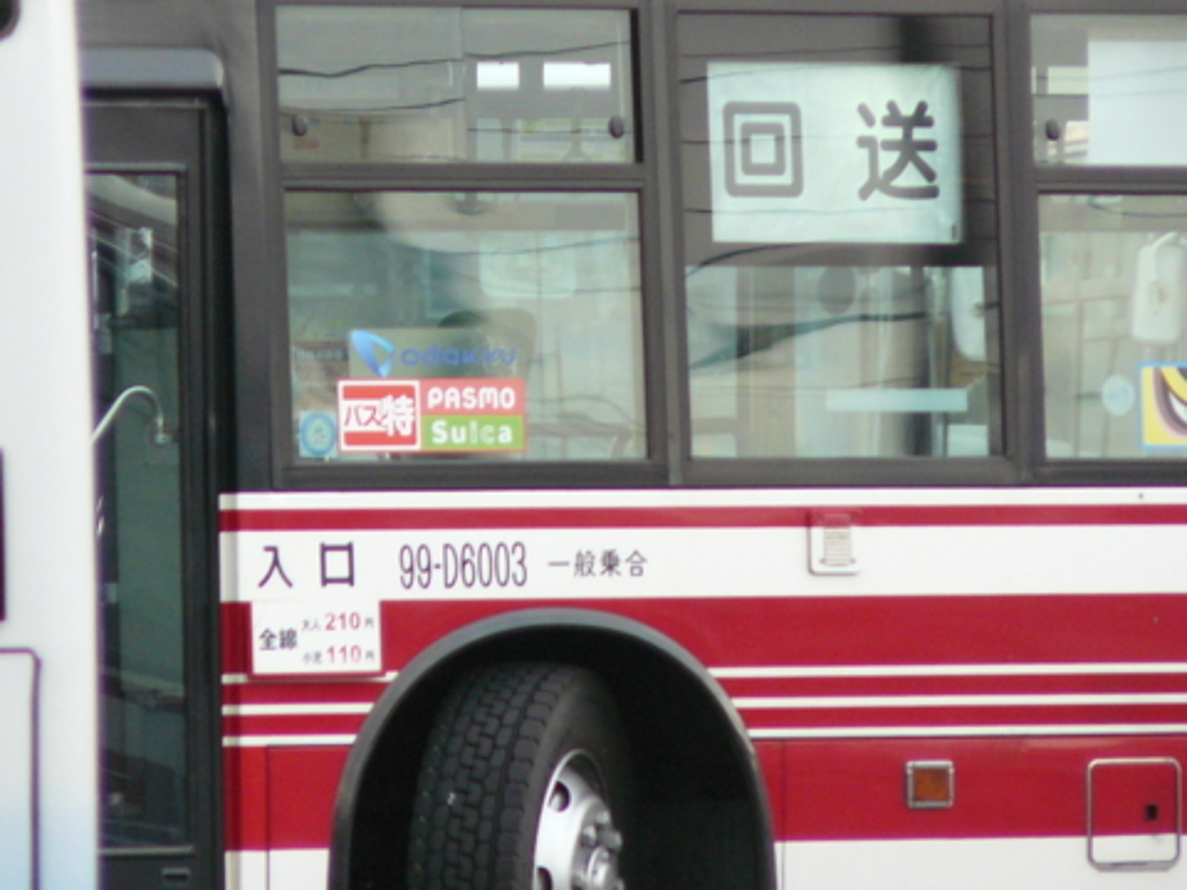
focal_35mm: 648
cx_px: 594
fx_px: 22220
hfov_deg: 3.1
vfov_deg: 2.3
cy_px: 445
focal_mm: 72
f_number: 3.3
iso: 200
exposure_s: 1/125
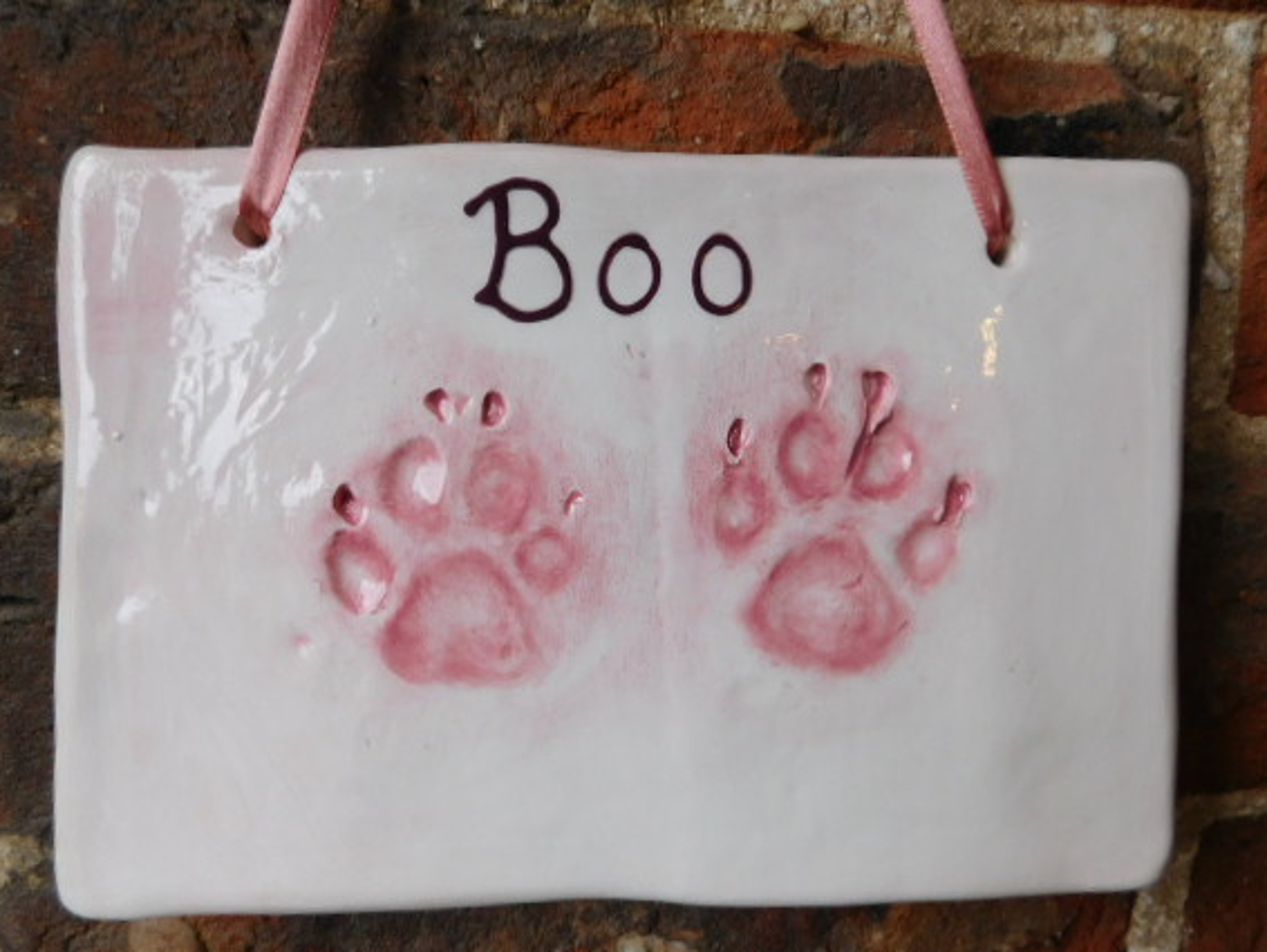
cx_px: 665
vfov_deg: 53.1
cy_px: 502
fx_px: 952
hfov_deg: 67.2
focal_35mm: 26
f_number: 3
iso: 125
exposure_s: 1/80
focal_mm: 4
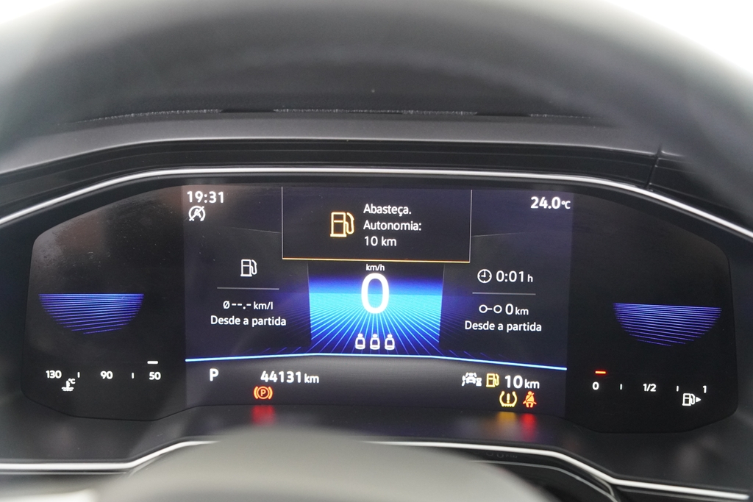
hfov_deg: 34.2
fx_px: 1224
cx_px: 376
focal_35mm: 58
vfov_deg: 23.2
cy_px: 251
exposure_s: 1/160
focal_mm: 39
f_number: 2.8
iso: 3200
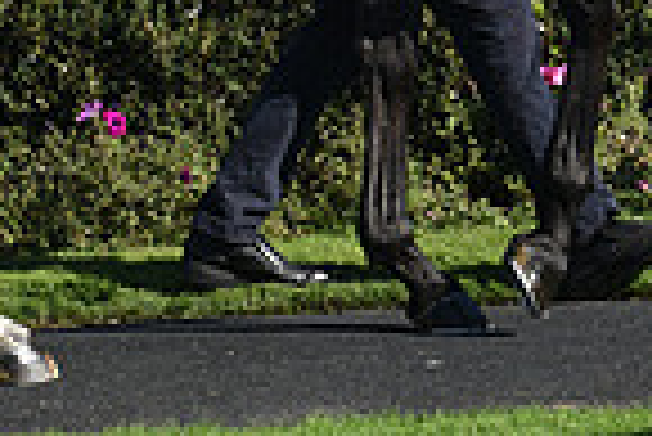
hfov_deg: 4.4
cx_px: 189
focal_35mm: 463
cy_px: -429
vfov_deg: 3.0
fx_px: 8394
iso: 400
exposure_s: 1/1600
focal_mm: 116
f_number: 6.3
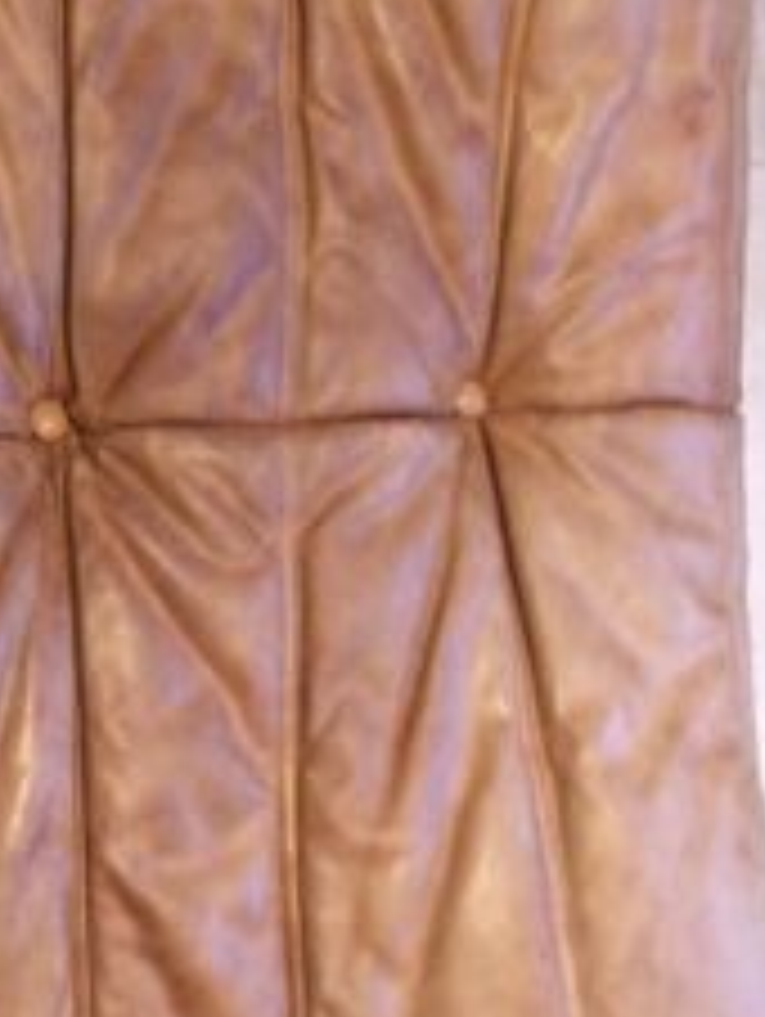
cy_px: 562
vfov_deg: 23.8
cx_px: -76
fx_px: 2412
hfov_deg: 17.4
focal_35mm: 82
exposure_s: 1/33
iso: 160
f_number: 2.2
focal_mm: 4.15
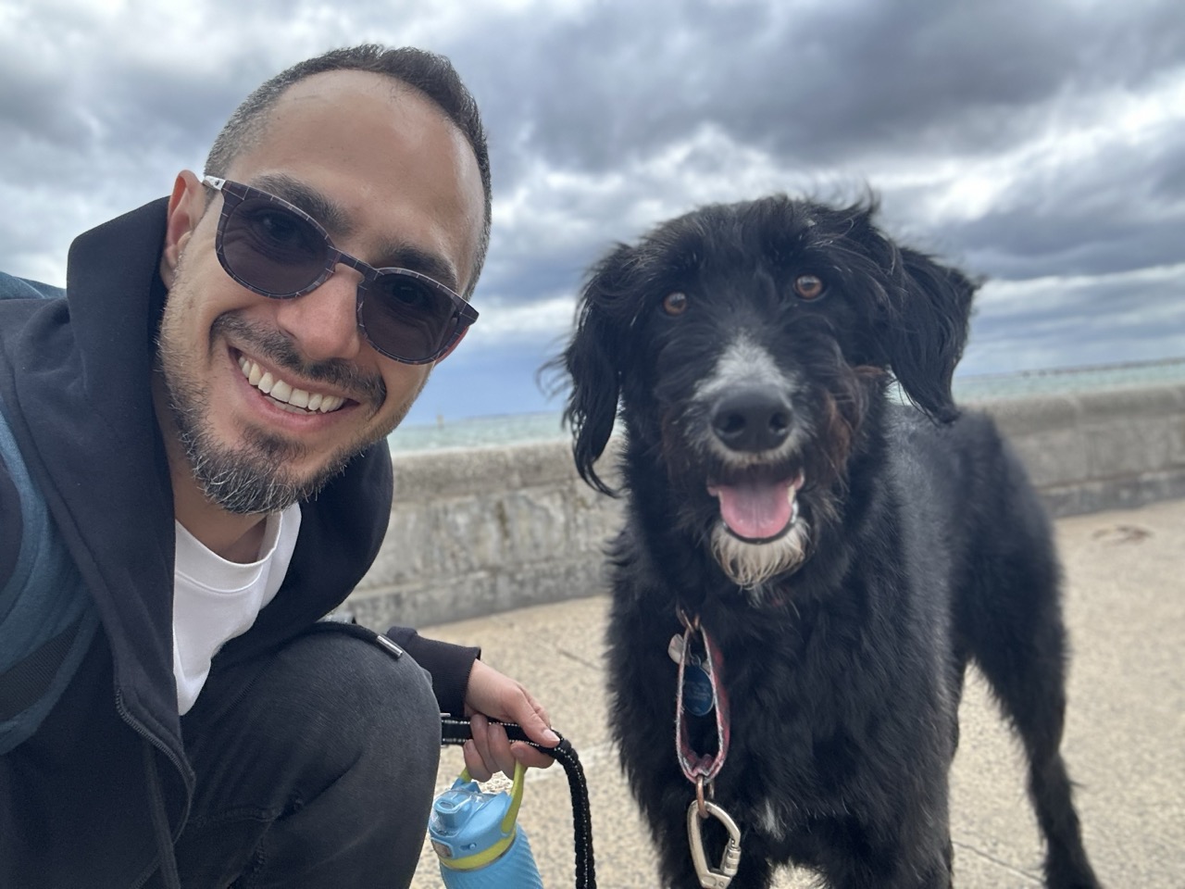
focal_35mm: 30
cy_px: 444
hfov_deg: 60.0
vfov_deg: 46.8
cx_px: 592
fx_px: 1027
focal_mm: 2.69
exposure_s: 1/419
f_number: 1.9
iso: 25
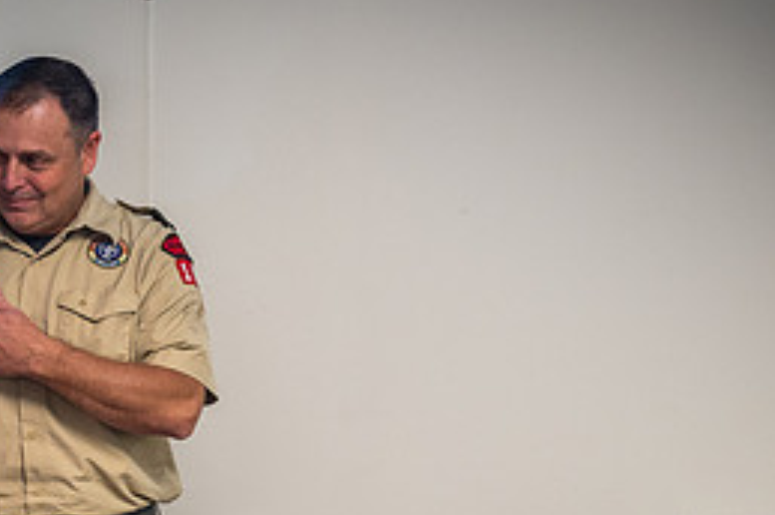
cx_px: 153
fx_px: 4429
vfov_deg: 6.6
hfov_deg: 10.0
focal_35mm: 206
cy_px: 485
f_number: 4
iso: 2000
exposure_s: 1/125
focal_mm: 92
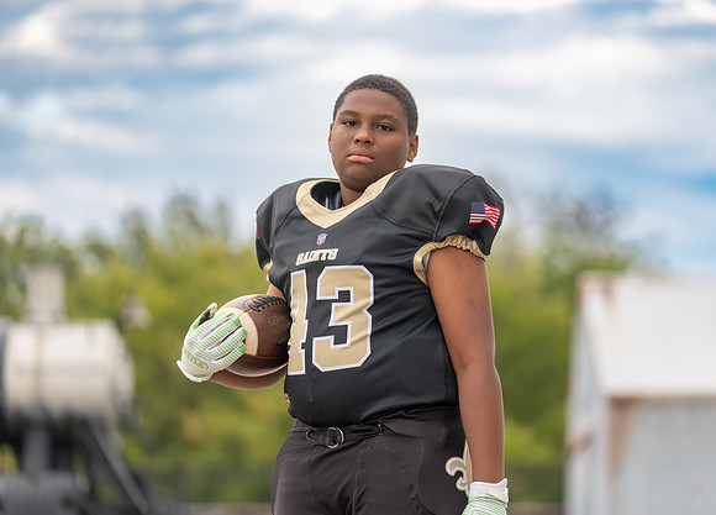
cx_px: 392
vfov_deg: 10.1
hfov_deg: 14.1
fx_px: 2902
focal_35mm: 142
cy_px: 254
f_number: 2.8
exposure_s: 1/320
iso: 160
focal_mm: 129
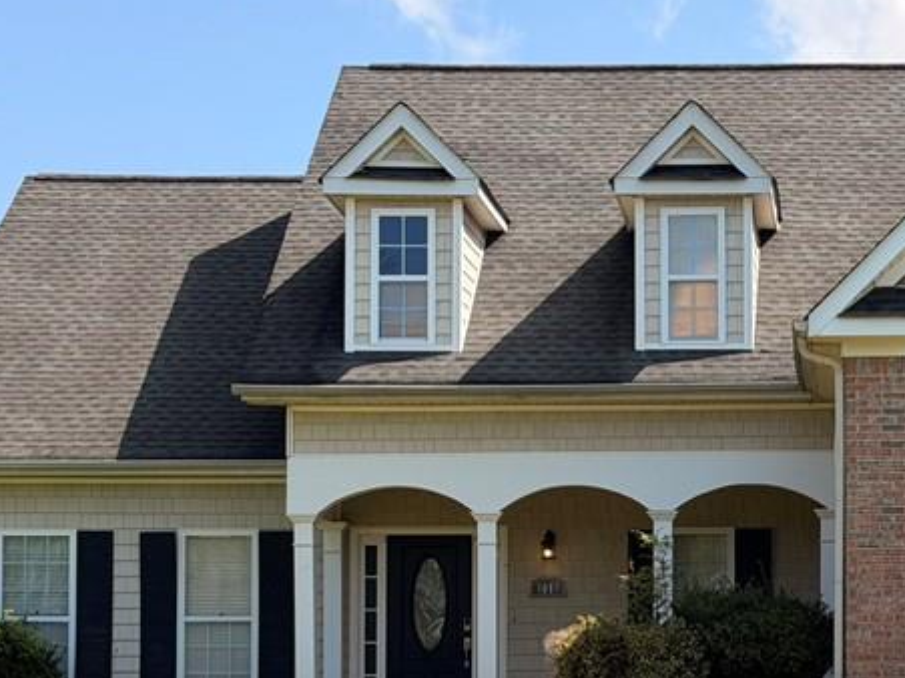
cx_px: 793
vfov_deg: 13.5
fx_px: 2849
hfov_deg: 17.8
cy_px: 562
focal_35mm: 109
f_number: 1.78
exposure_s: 1/3226
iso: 64
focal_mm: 6.76
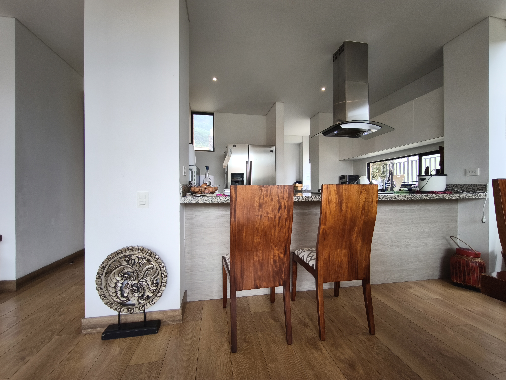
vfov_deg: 81.7
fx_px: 219
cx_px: 253
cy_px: 190
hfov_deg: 98.2
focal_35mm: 15
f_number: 2.2
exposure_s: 1/120
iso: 80
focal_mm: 1.91
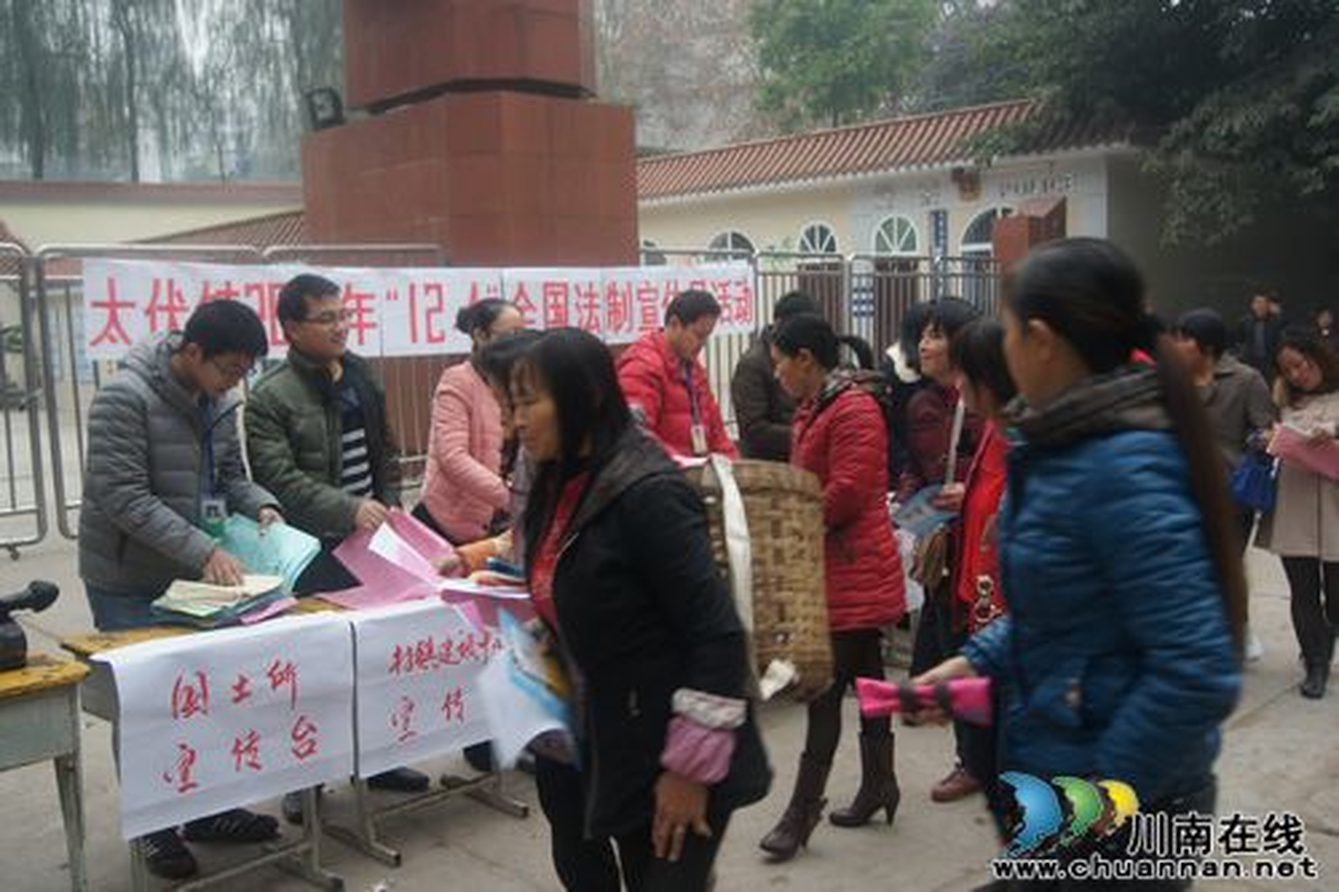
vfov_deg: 39.9
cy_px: 446
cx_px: 670
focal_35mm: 33
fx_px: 1227
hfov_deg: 57.2
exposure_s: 1/40
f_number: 4
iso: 320
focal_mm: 22
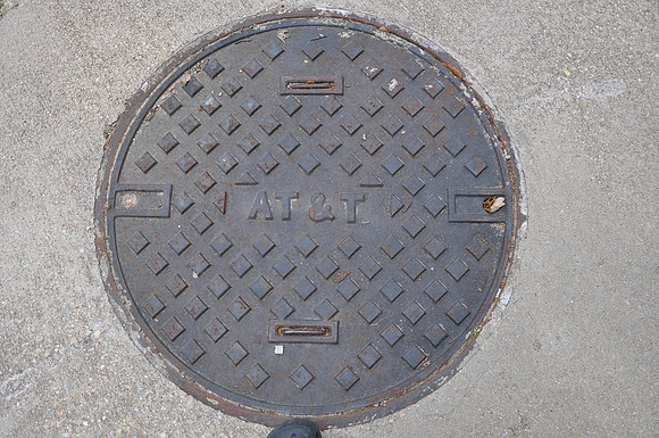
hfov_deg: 57.3
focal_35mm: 33
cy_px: 219
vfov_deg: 39.9
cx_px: 330
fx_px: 603
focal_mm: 22
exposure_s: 1/125
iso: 200
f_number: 5.6
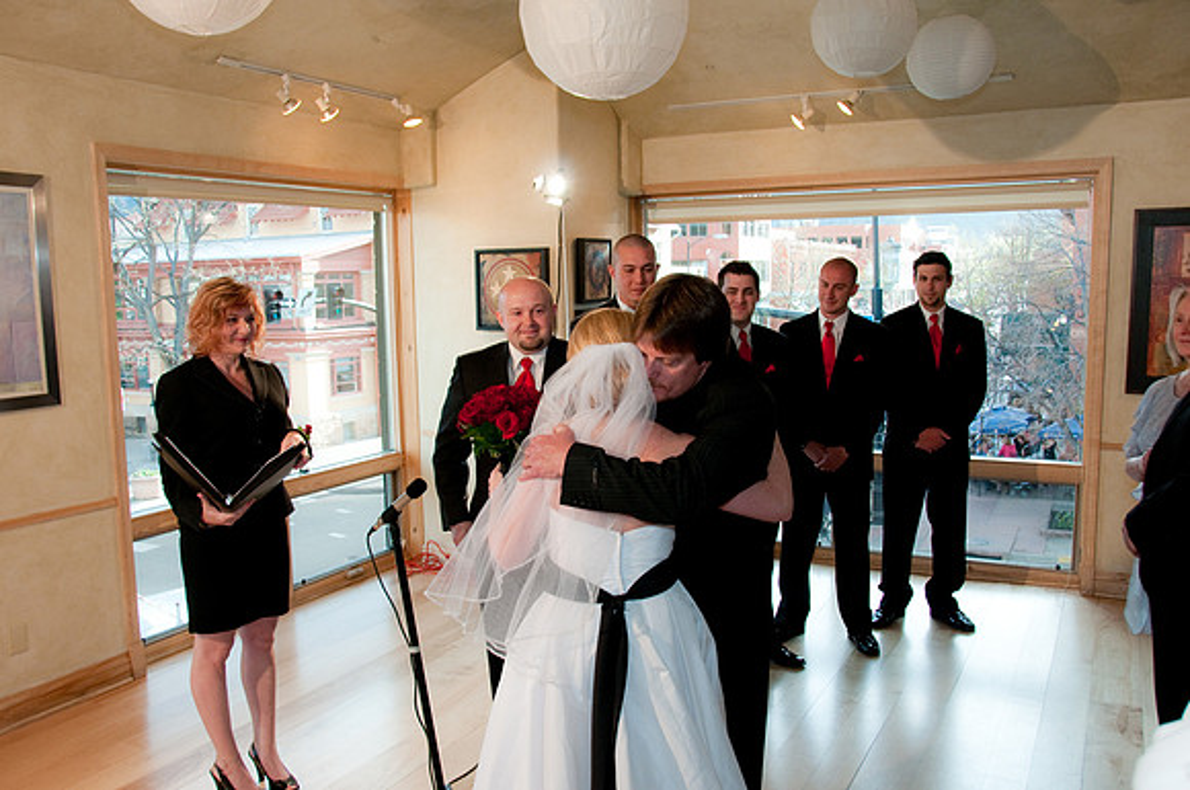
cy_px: 395
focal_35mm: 30
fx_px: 990
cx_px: 595
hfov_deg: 62.0
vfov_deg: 43.5
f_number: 4.5
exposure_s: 1/160
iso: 400
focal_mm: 20
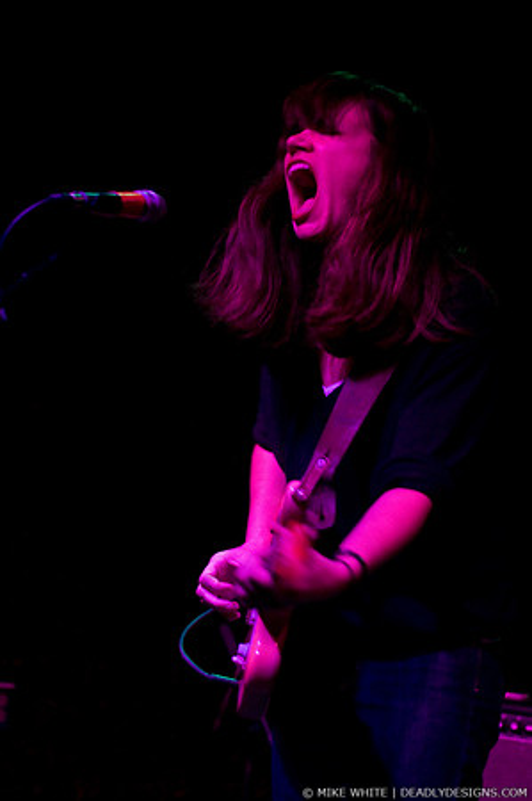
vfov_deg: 27.0
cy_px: 400
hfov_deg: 18.1
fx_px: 1666
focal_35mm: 75
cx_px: 266
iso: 1000
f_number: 1.8
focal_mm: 50
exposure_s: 1/80
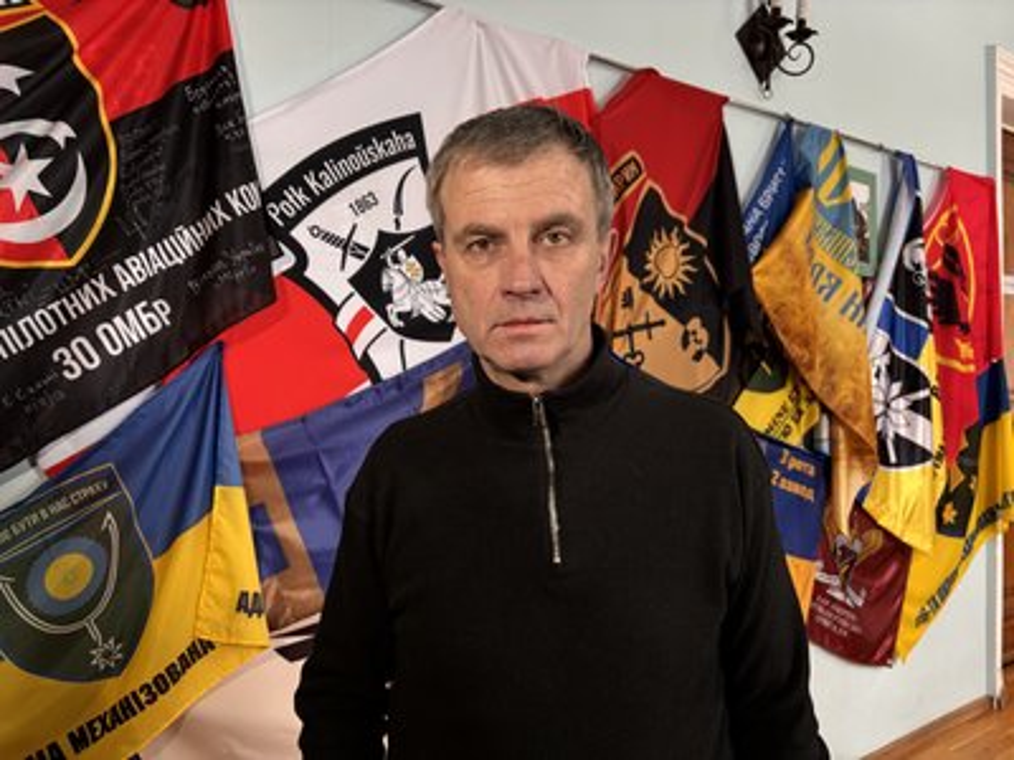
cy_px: 380
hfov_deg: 67.3
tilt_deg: -0.7
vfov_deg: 53.1
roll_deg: -0.5
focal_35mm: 26
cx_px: 507
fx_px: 762
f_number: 1.6
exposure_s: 1/60
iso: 160
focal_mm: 5.96
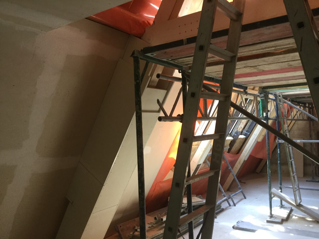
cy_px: 120
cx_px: 160
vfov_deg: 45.4
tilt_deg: +1.0
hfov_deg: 58.4
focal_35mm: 31
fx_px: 286
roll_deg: +1.3
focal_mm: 3.3
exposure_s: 1/33
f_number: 2.4
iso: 100
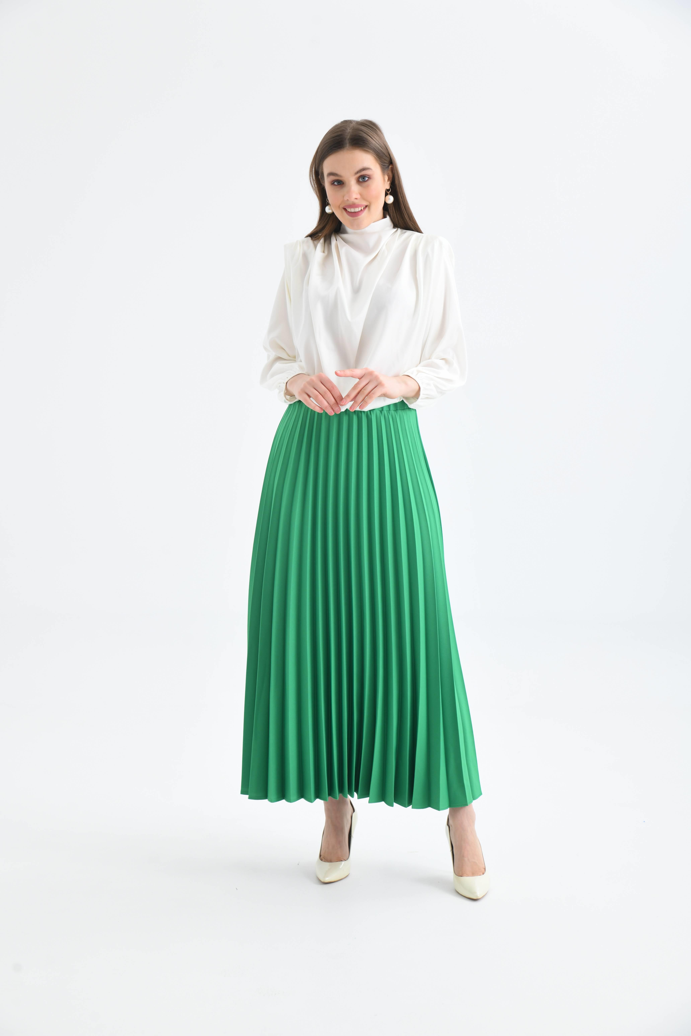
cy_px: 518
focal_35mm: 55
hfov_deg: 24.6
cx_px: 346
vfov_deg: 36.2
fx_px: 1583
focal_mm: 55
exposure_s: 1/125
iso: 250
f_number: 7.1
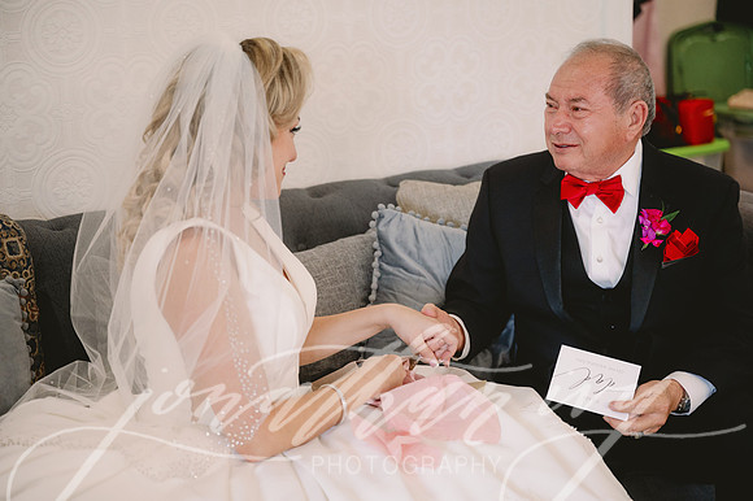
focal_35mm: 70
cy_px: 250
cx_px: 376
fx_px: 1463
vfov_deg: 19.4
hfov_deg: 28.9
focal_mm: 70
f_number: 2.8
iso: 1600
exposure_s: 1/200
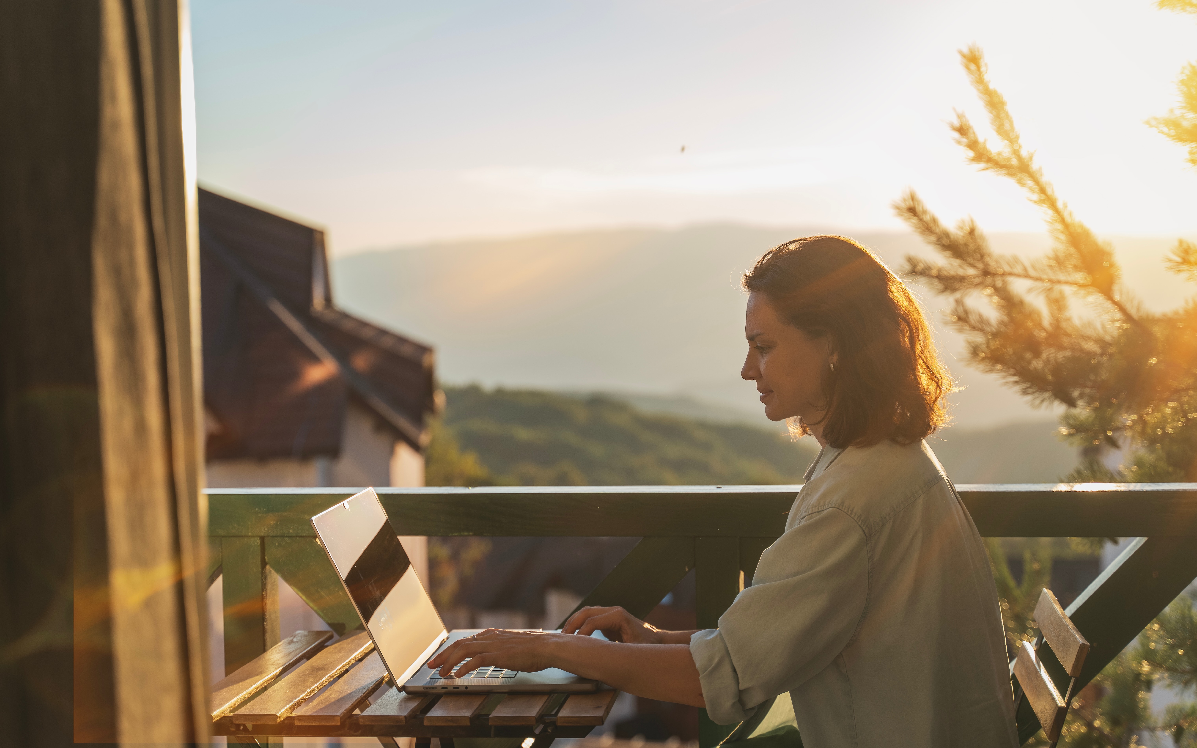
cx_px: 591
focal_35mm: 55
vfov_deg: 23.6
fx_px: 1794
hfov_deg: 36.9
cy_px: 351
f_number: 3.2
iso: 100
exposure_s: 1/400
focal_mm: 53
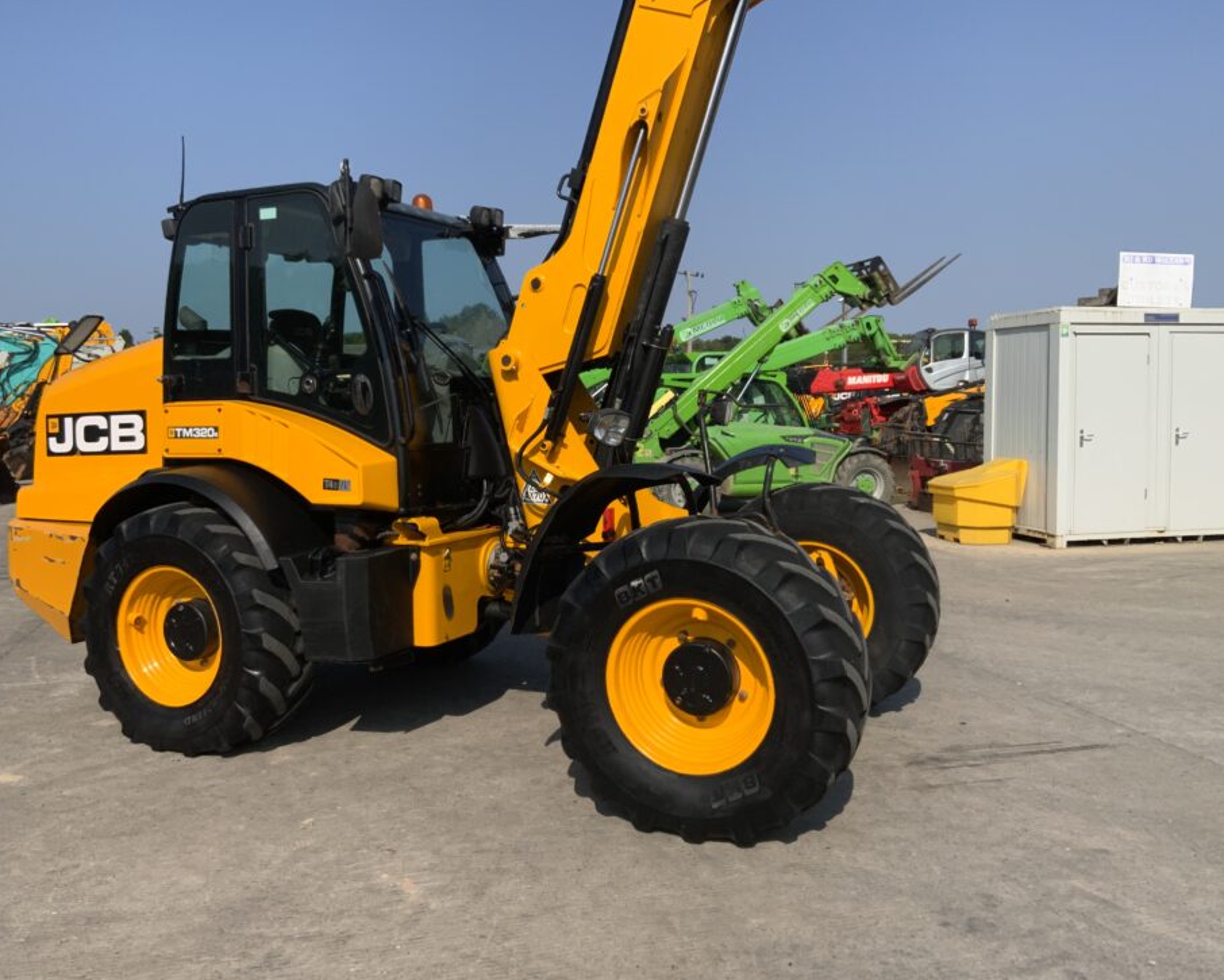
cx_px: 571
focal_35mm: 32
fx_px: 1159
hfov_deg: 55.6
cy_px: 472
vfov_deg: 45.8
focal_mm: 3
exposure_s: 1/2427
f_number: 1.8
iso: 20
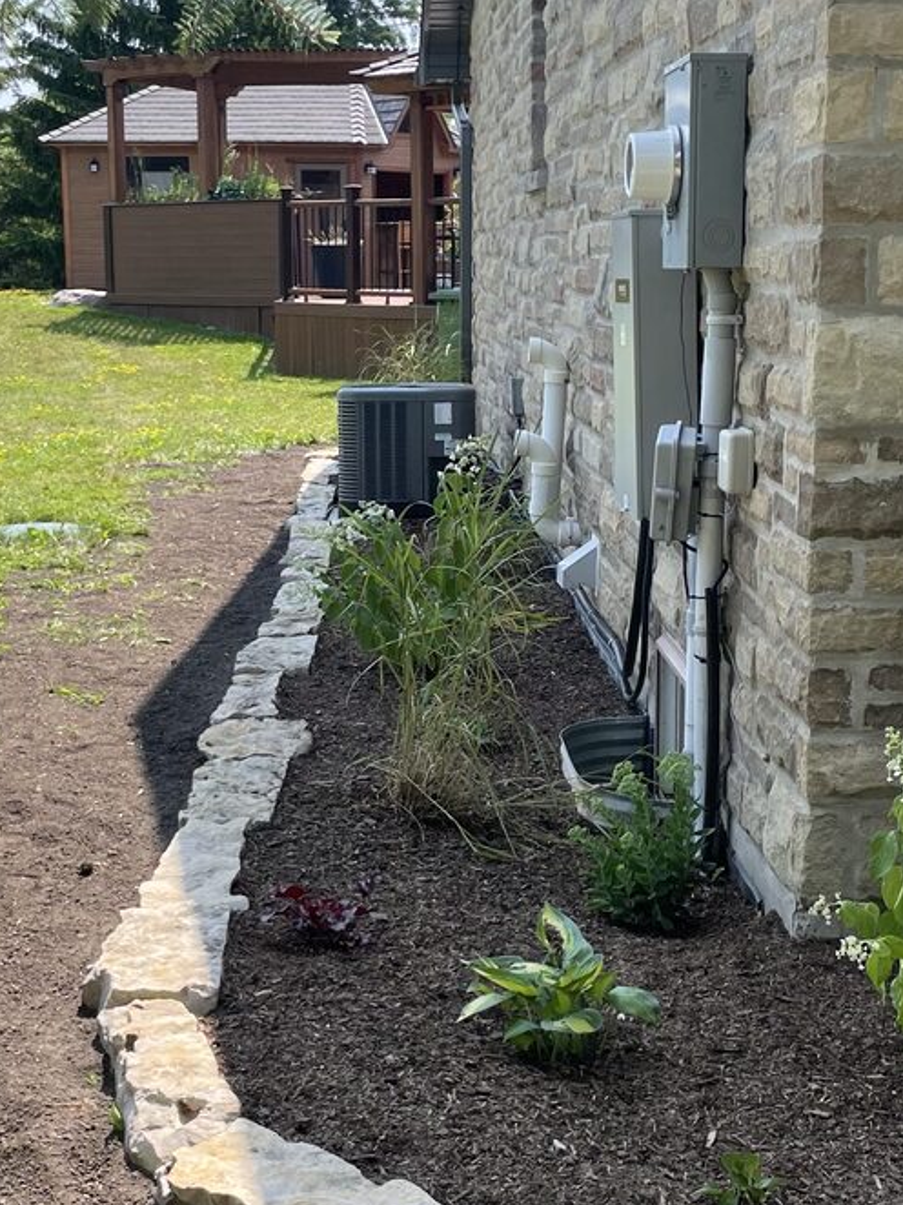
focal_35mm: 55
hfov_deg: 26.5
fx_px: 1914
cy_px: 601
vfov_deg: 34.9
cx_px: 422
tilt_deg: -9.5
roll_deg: +1.0
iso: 32
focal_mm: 4.2
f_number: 1.6
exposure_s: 1/1092
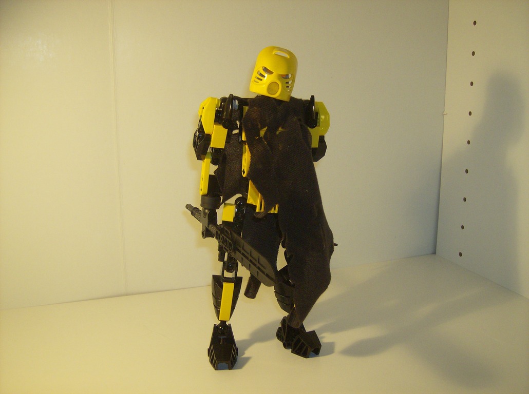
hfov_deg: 51.4
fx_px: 549
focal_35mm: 36
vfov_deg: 39.5
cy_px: 197
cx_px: 264
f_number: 2.8
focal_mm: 6
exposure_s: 1/60
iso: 200
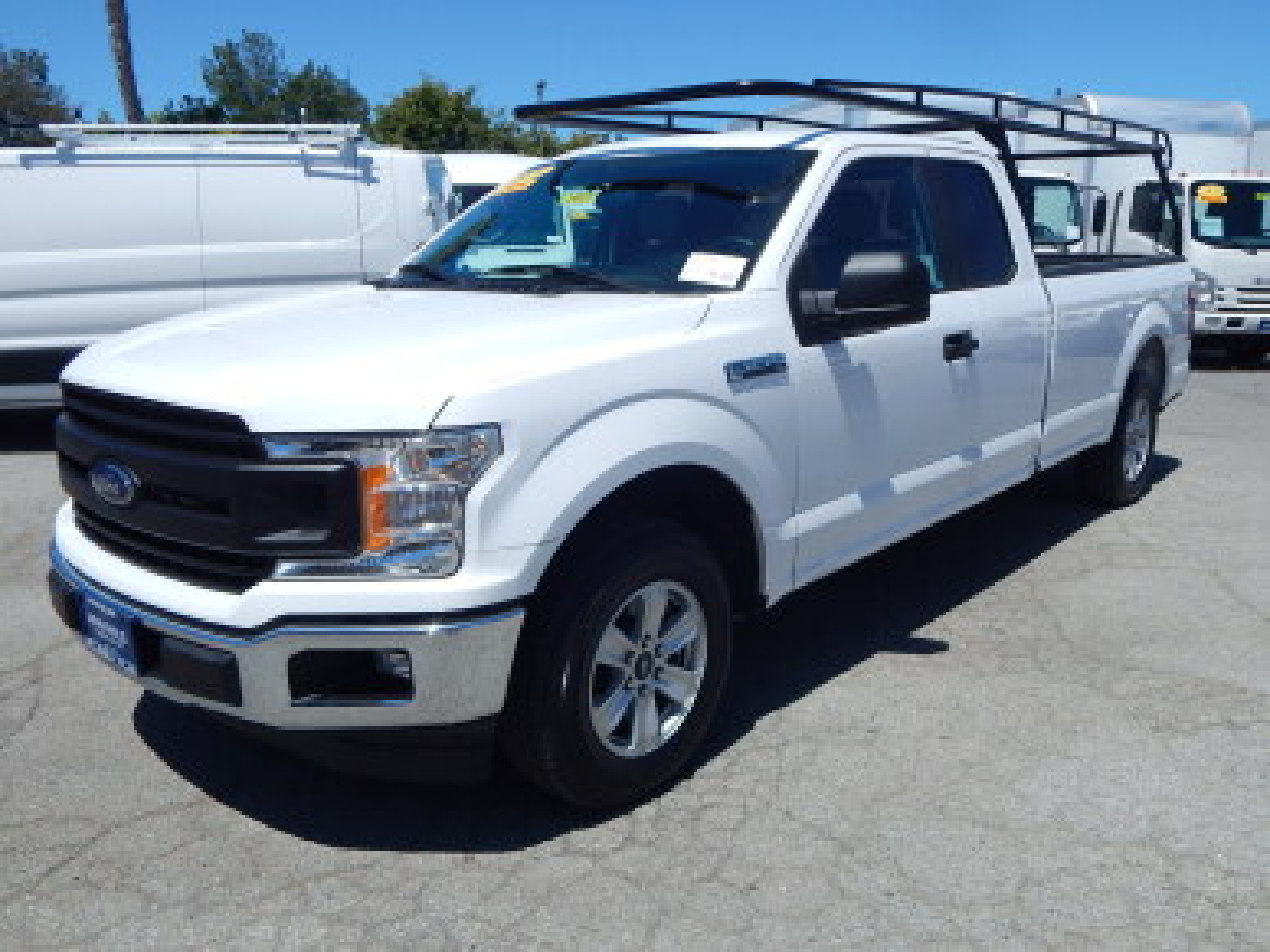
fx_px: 1027
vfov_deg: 49.7
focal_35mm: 28
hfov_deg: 63.4
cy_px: 476
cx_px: 635
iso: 125
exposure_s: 1/1000
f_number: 6.3
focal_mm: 5.1
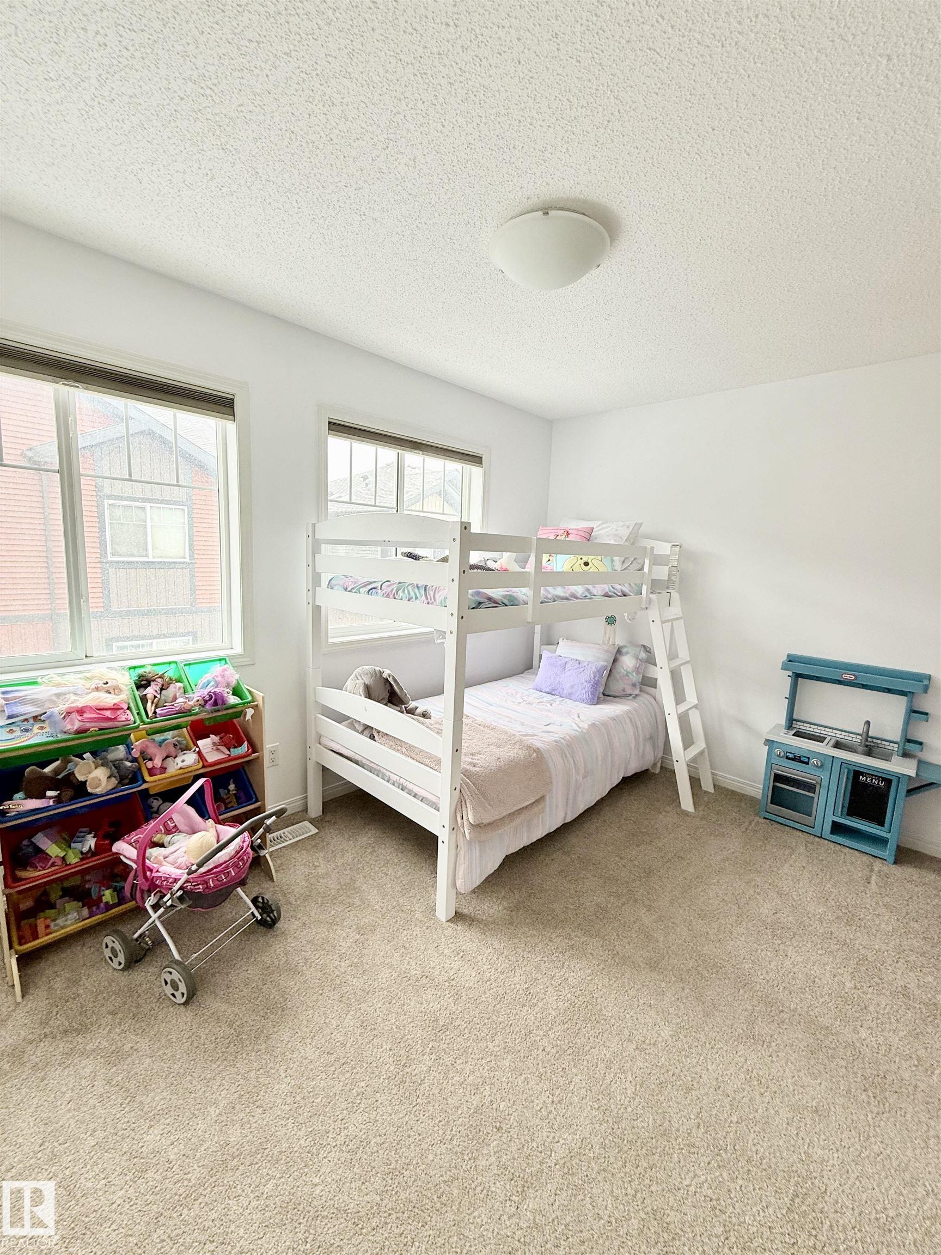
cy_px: 628
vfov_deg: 102.1
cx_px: 470
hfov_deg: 85.7
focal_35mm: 14
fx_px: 507
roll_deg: -2.5
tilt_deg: -8.7
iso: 64
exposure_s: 1/130
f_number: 2.2
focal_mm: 2.22
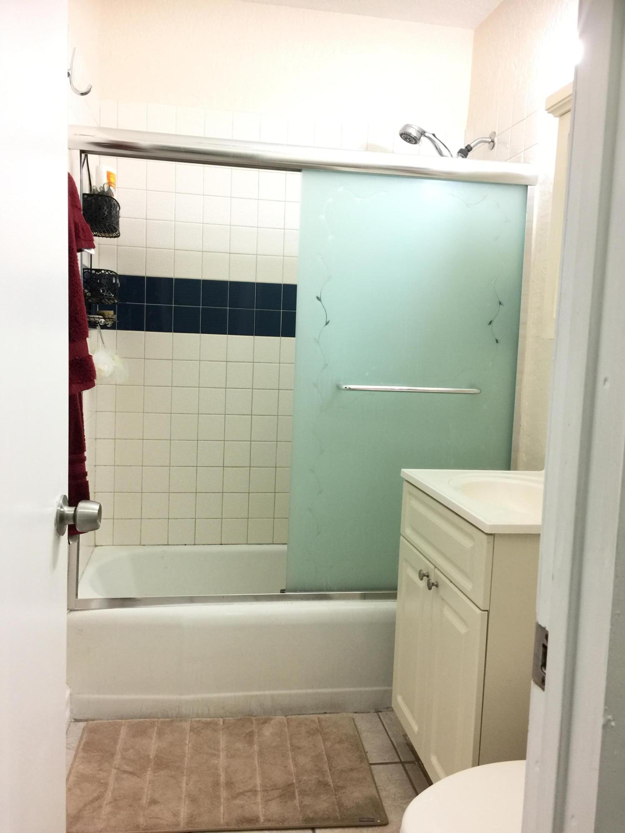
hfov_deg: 48.2
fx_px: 698
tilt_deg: -5.5
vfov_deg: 61.7
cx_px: 312
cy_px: 416
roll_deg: -2.7
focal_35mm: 29
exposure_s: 1/15
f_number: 2.2
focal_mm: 4.15
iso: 64
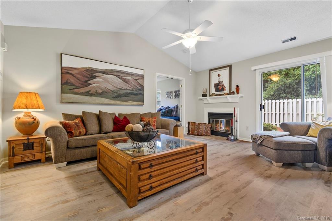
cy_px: 110
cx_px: 166
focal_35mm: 15
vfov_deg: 77.2
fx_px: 138
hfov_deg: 100.4
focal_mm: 10
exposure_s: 1/1.25
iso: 400
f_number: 8
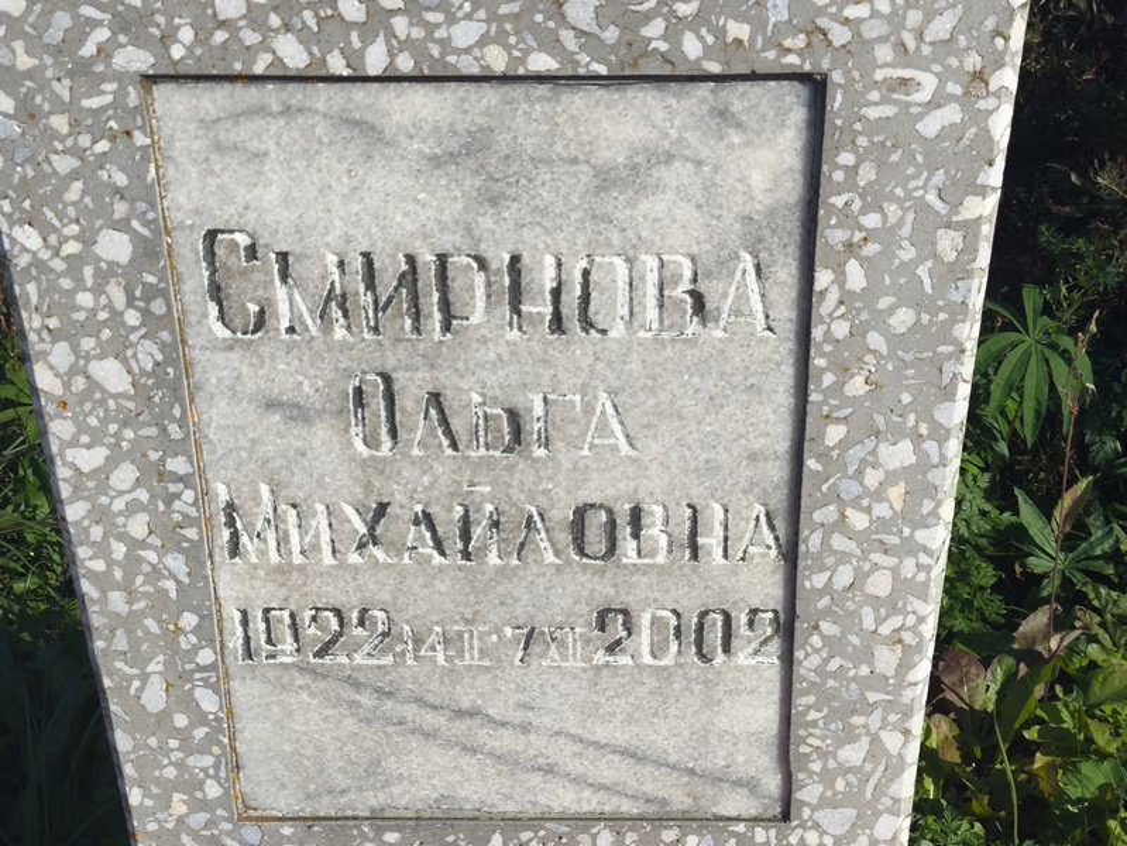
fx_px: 1629
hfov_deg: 38.2
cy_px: 423
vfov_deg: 29.1
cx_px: 564
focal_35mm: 50
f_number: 1.7
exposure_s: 1/1158
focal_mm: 4.71
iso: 50
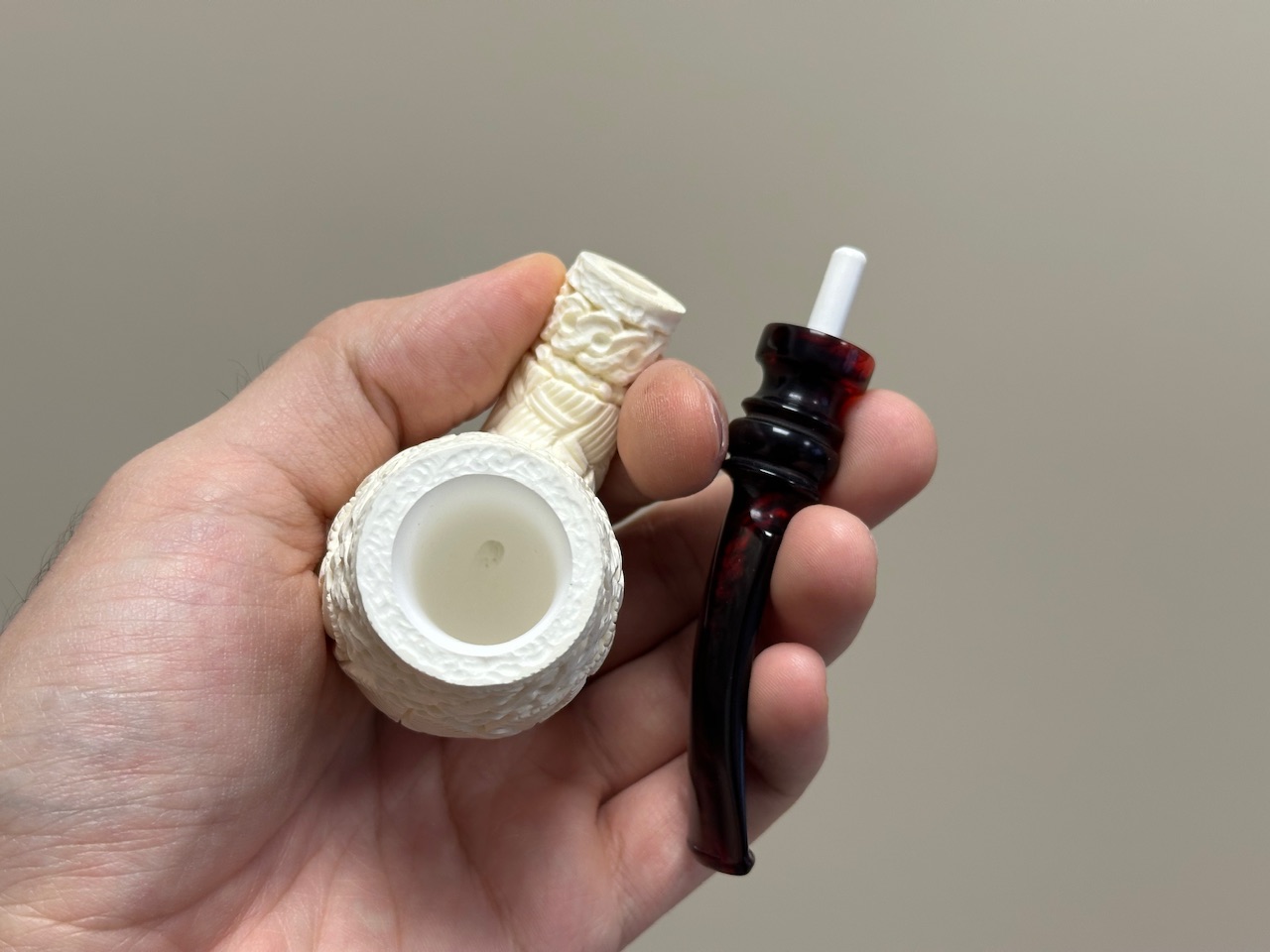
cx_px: 635
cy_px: 476
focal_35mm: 48
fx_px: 1761
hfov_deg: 39.7
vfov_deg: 30.3
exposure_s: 1/121
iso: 80
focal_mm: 6.86
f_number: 1.78
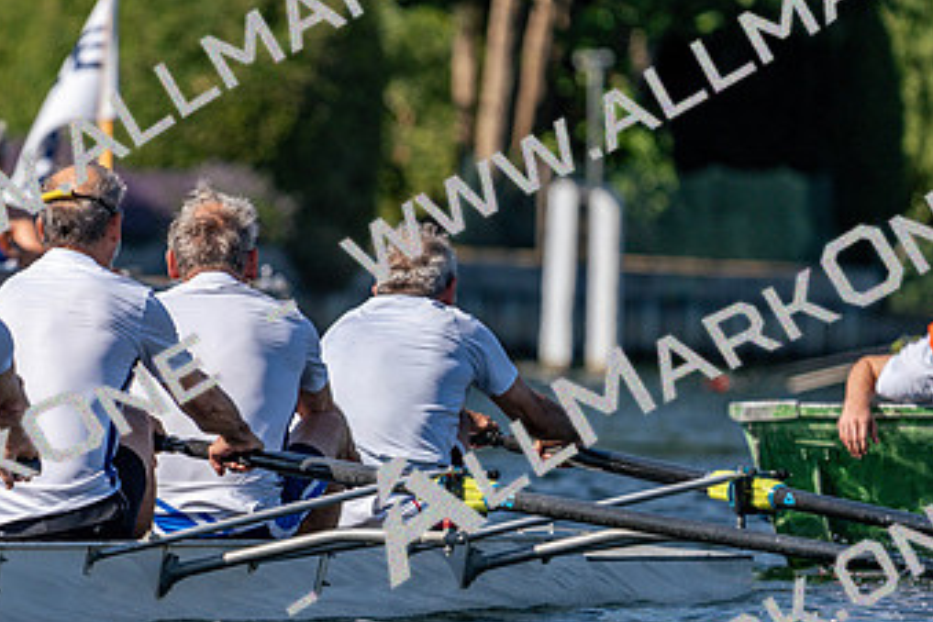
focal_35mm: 640
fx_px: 16585
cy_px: 326
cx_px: 140
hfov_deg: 3.2
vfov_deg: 2.1
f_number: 6.3
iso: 200
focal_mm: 374
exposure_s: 1/1600
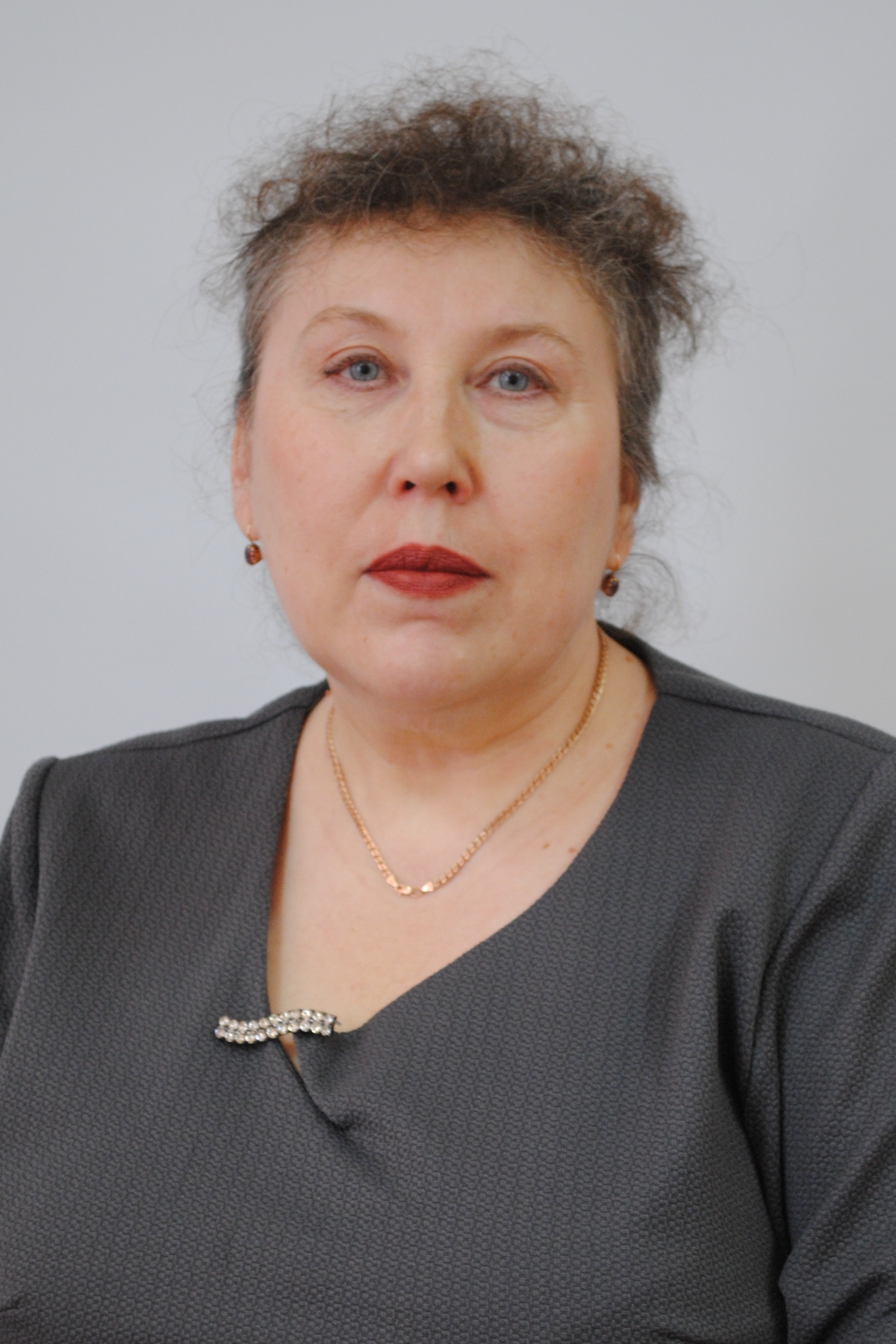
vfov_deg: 24.6
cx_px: 448
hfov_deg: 16.6
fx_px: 3079
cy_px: 672
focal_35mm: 82
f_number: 5.6
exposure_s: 1/15
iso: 400
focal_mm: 55
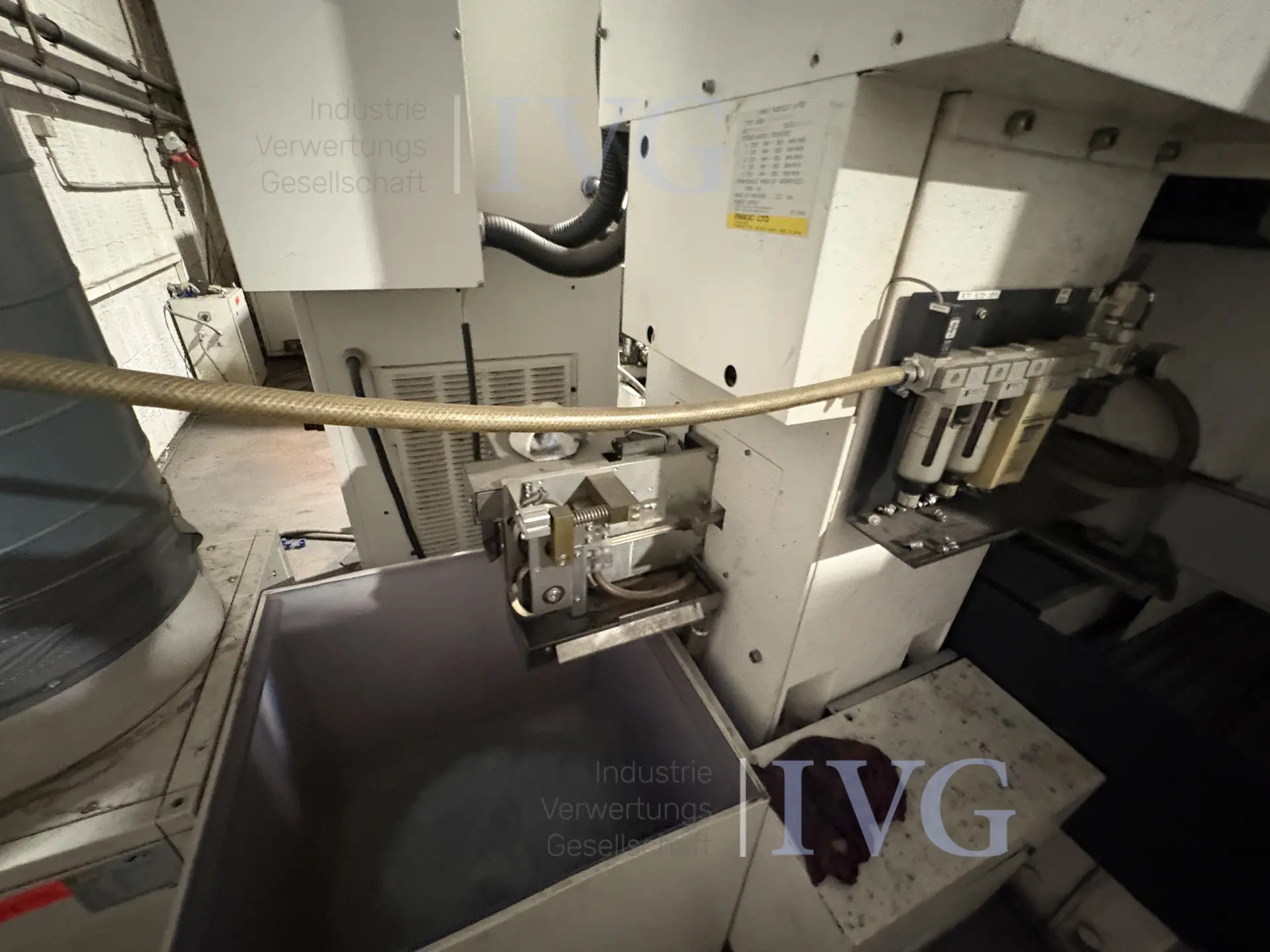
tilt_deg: -34.2
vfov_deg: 85.7
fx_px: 514
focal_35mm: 14
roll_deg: -4.2
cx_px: 635
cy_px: 476
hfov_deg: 102.1
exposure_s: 1/25
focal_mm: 2.22
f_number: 2.2
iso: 1000
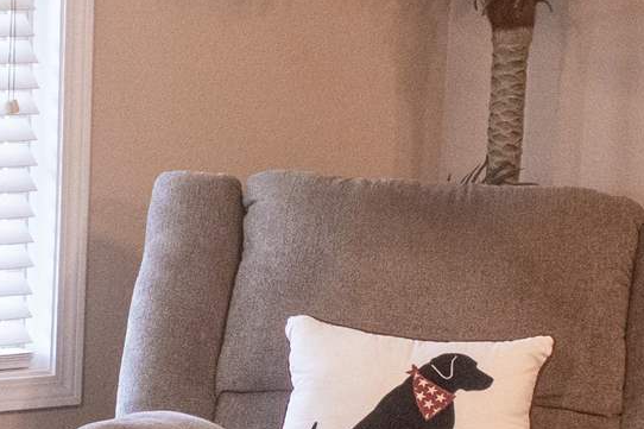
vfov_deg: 8.9
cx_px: 266
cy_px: 376
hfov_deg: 13.4
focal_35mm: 153
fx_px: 2736
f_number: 8
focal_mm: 18
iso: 800
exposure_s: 1/10
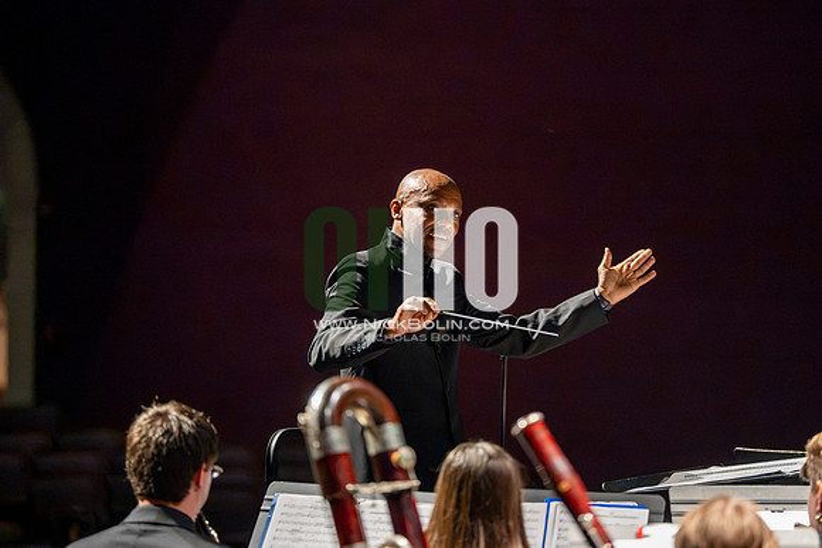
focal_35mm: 200
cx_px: 411
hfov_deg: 10.3
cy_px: 274
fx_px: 4568
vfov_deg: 6.9
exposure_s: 1/640
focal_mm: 200
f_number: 2.8
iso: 12800
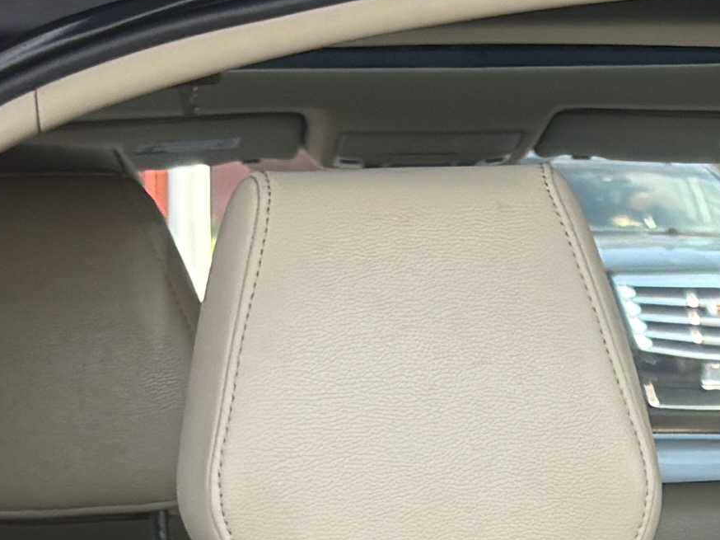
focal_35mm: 170
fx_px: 3535
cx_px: 936
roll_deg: -1.1
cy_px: 1068
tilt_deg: -14.5
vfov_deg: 8.3
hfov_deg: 11.3
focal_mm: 5.96
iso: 64
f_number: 1.6
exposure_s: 1/227
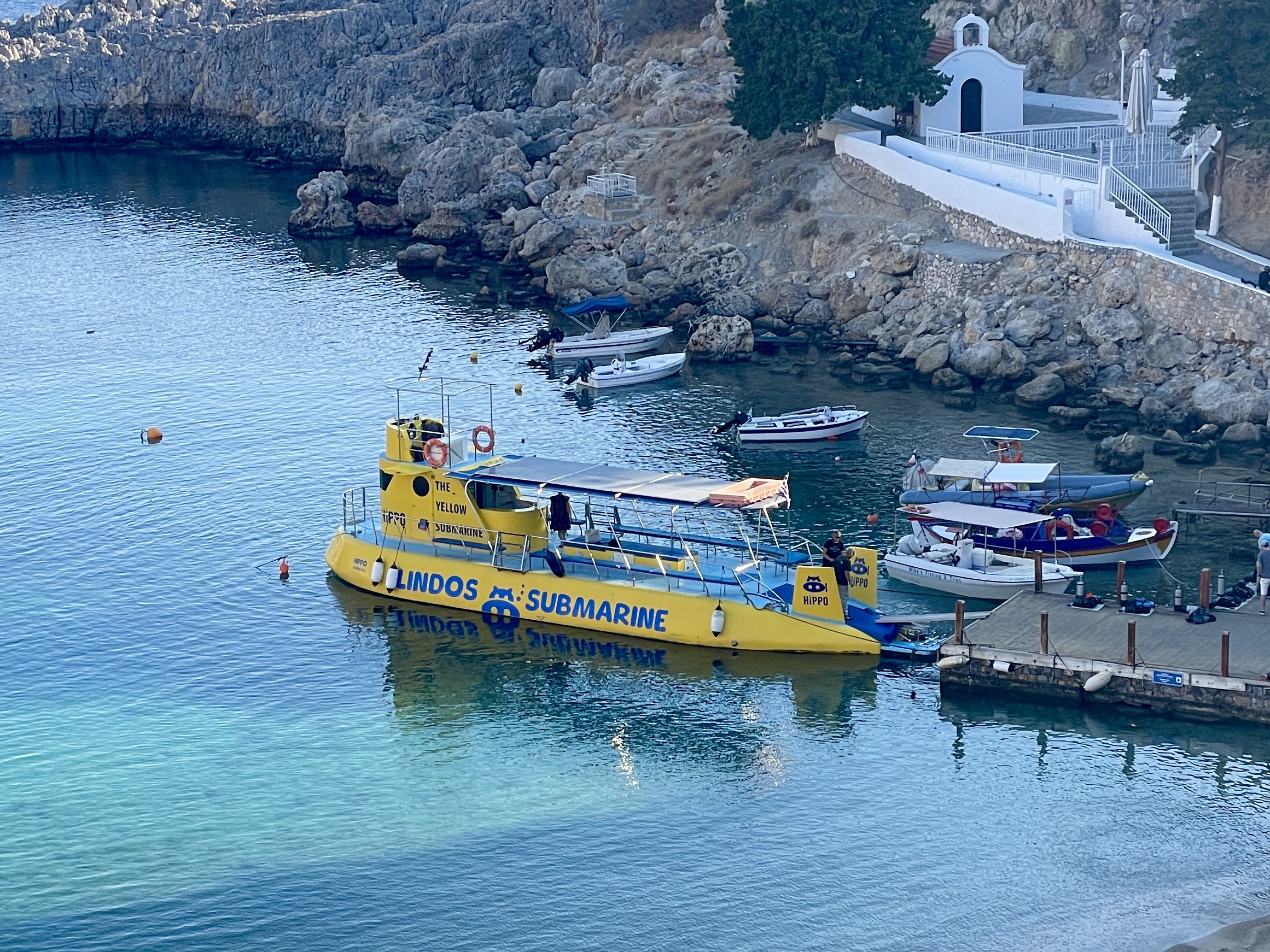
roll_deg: +0.9
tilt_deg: -13.8
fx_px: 1908
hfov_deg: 36.8
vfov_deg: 28.0
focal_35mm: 52
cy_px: 476
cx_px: 635
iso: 25
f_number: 2
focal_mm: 6
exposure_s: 1/489
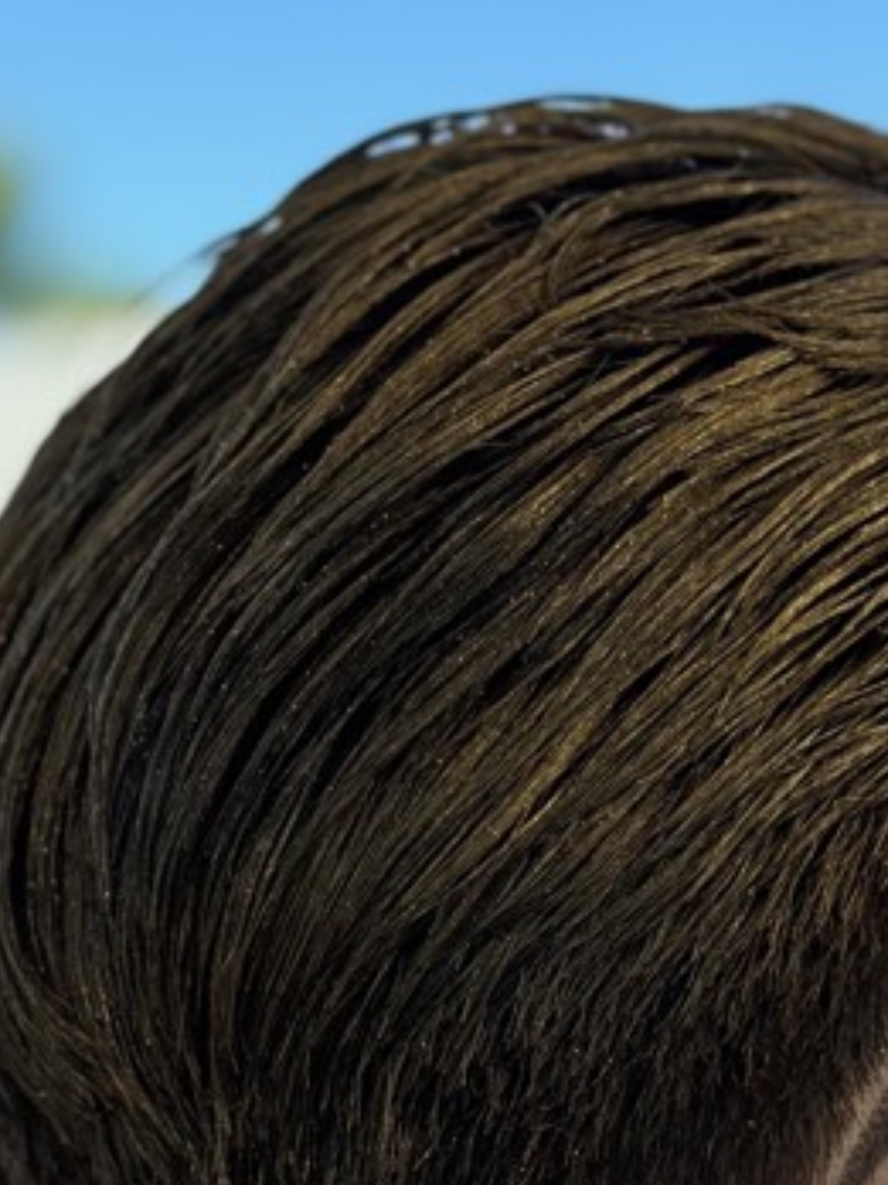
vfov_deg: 13.9
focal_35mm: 138
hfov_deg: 10.7
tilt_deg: -1.1
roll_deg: +3.0
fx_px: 4720
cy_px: 1379
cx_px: 749
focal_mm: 6.86
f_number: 1.78
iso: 80
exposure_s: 1/1171
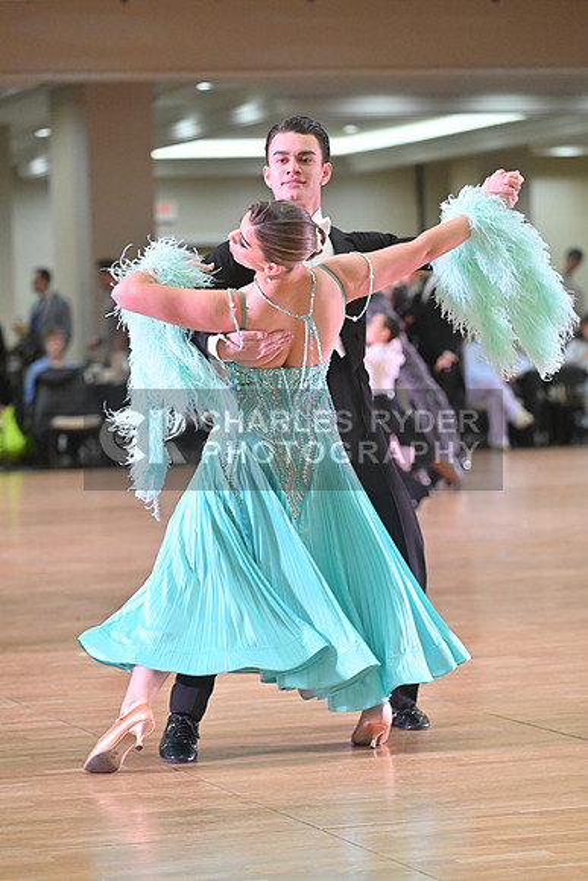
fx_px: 3183
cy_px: 440
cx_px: 294
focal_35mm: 130
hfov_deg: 10.6
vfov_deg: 15.8
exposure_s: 1/320
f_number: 4
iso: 3200
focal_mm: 130
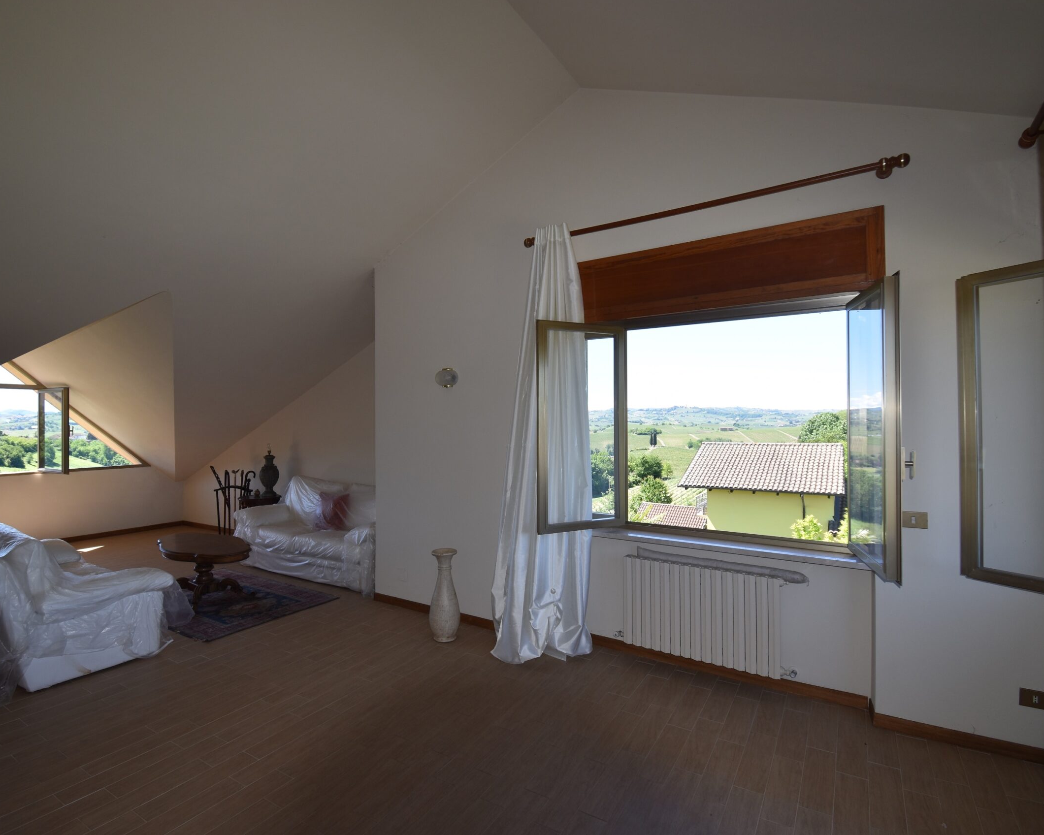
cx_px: 482
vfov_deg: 77.0
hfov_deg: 89.5
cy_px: 415
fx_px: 525
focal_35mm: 17
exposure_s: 1/125
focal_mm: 10
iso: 125
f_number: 5.6
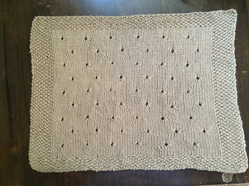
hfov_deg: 58.3
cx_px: 126
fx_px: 223
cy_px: 95
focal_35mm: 31
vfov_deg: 45.4
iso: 250
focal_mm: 4.12
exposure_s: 1/30
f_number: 2.2
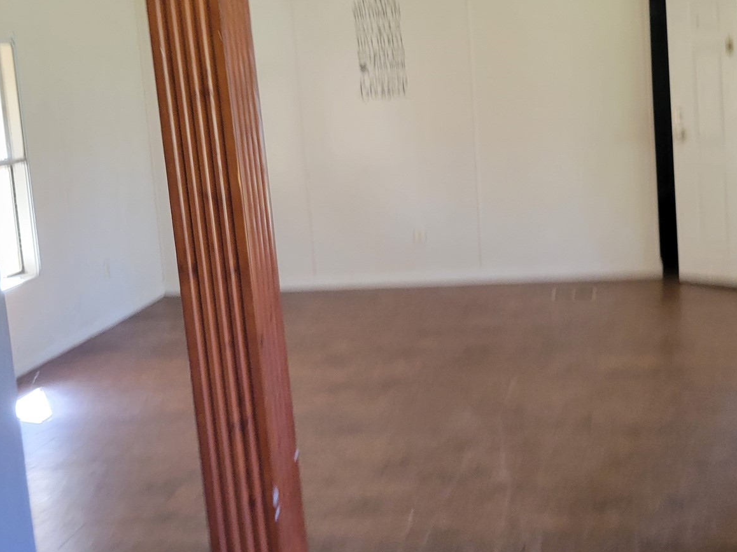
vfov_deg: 31.1
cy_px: 152
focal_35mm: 46
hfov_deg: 40.3
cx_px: 538
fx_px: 979
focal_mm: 5.4
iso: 200
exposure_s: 1/40
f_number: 1.8
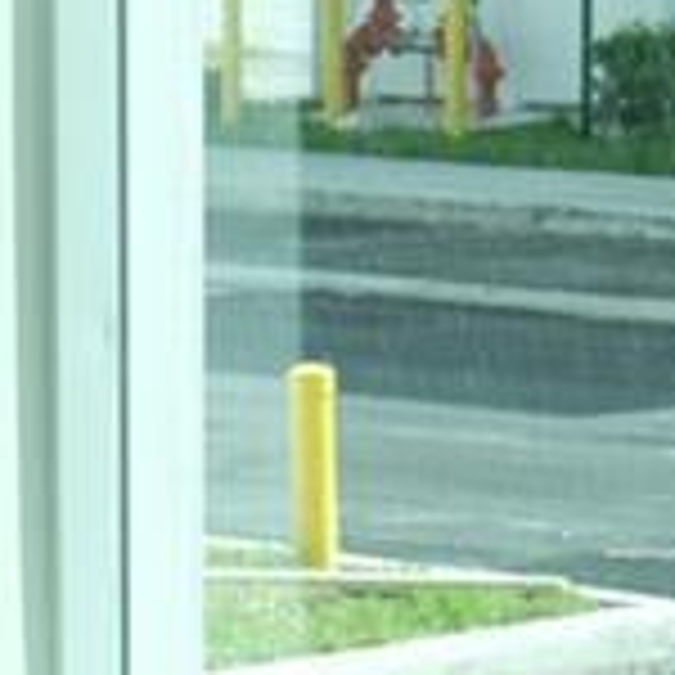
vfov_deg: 8.0
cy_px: -22
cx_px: 1462
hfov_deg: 7.6
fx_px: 4787
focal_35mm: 217
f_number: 5
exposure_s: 1/200
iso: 200
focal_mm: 16
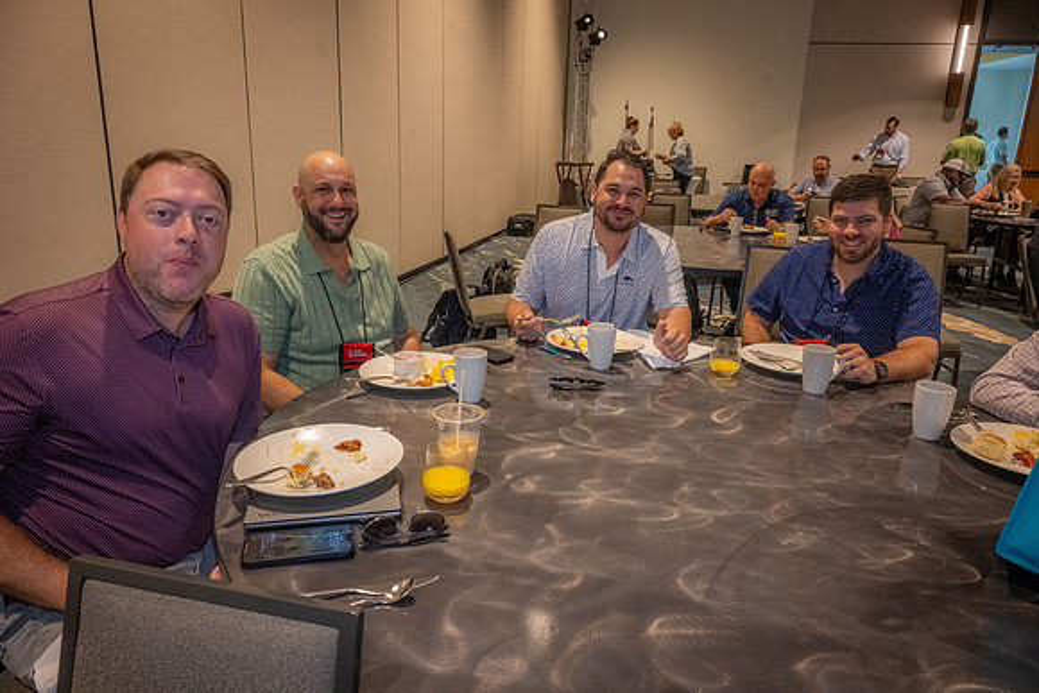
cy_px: 346
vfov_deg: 49.6
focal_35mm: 26
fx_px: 751
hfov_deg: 69.4
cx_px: 520
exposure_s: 1/100
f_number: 9
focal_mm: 26
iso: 4000
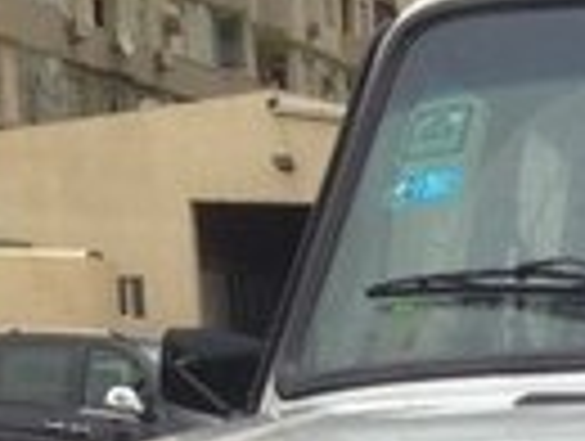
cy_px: 920
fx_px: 2827
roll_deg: +0.7
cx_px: 1084
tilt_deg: -13.3
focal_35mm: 167
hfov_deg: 11.0
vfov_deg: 8.4
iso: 50
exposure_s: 1/191
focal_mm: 4.12
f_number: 2.4
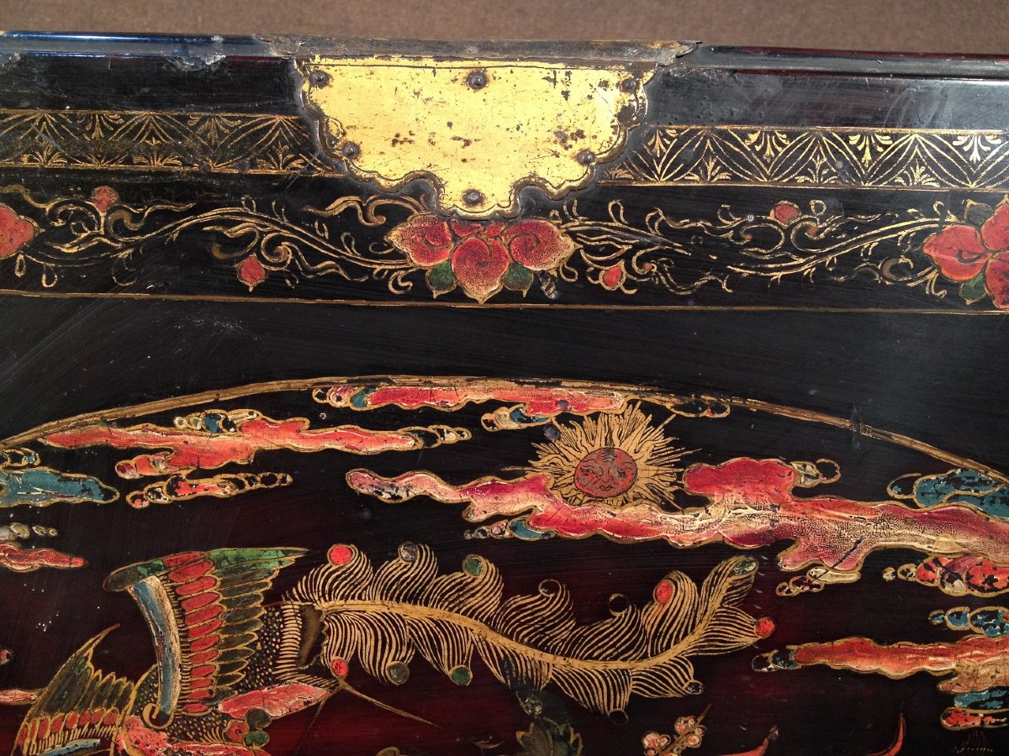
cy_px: 378
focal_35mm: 35
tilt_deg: -13.3
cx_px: 504
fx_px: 1020
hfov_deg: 52.6
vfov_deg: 40.7
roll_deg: -2.5
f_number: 2.4
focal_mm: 4.28
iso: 125
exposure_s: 1/20
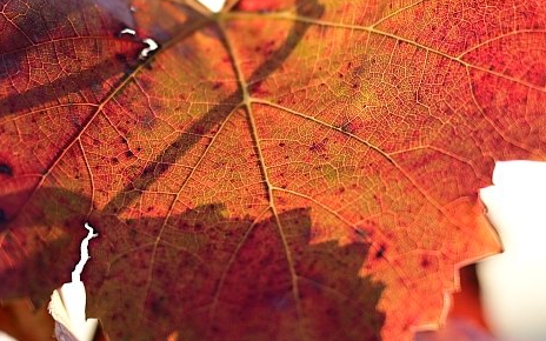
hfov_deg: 9.7
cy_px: 148
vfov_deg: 6.1
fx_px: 3214
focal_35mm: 216
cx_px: 249
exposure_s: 1/400
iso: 100
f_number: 2.5
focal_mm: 82
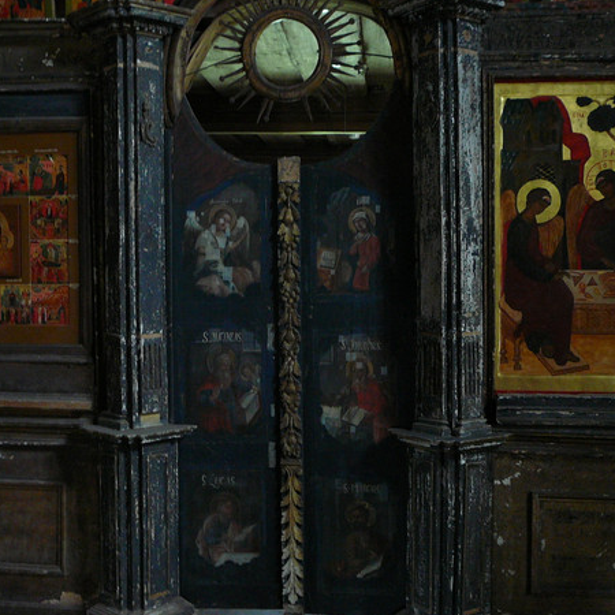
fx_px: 884
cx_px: 312
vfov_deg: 38.3
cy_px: 318
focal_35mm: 44
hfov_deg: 38.3
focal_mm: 5.2
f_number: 2.8
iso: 200
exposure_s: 1/8
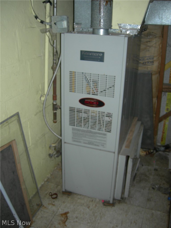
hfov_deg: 39.7
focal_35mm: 36
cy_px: 114
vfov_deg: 51.4
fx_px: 237
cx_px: 86
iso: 64
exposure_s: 1/60.1
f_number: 2.7
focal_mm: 7.5
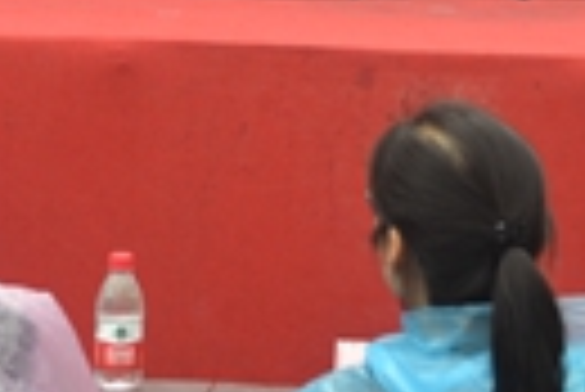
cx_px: 284
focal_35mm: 150
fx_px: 2440
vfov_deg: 8.9
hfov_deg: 13.7
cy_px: -214
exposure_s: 1/100
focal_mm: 26
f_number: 5
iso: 400
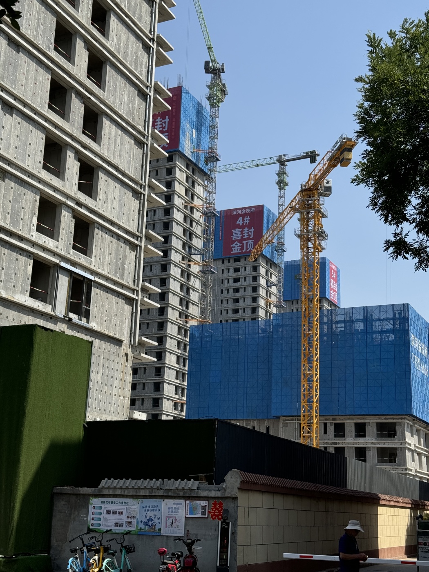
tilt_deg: +16.6
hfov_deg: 30.3
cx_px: 214
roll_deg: -1.6
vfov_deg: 39.7
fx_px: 793
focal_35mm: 48
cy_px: 286
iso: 64
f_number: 1.78
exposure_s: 1/4310
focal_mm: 6.76
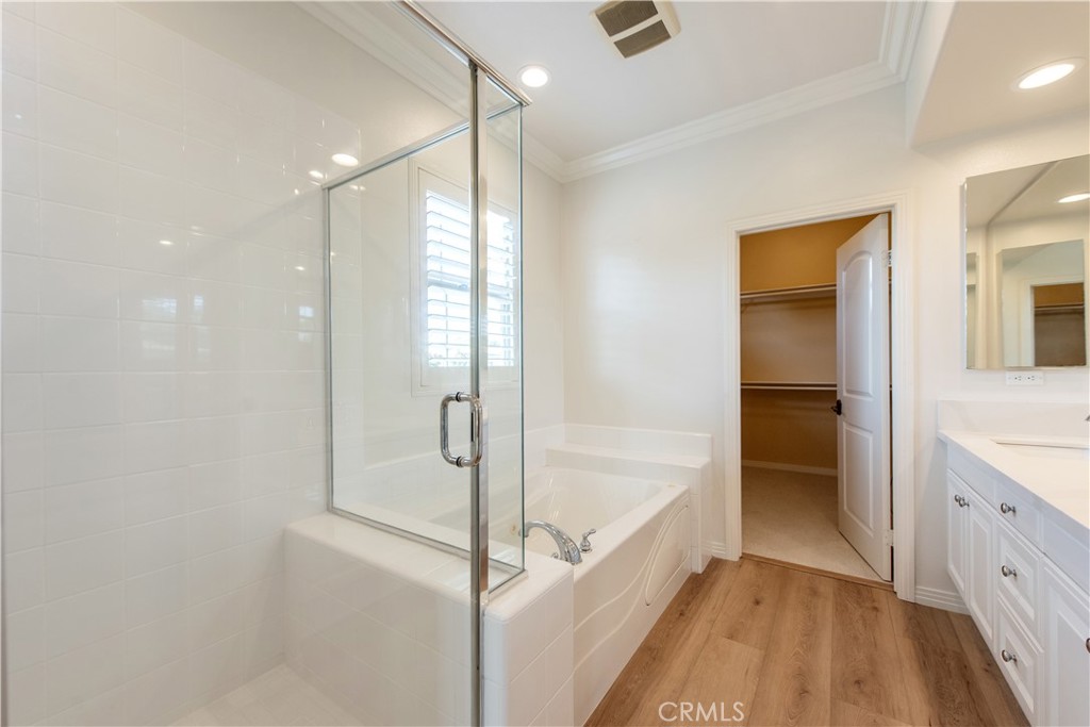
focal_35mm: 14
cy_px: 364
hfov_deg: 104.2
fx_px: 424
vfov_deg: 81.2
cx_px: 545
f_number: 5
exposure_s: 1/100
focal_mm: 14
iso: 400
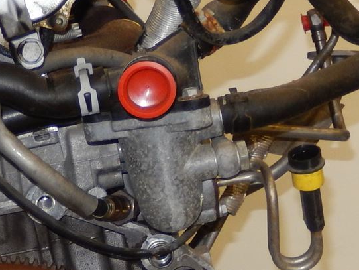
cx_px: -83
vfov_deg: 10.9
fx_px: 1411
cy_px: 237
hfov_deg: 14.0
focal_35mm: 136
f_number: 4
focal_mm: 6.5
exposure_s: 1/30
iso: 200
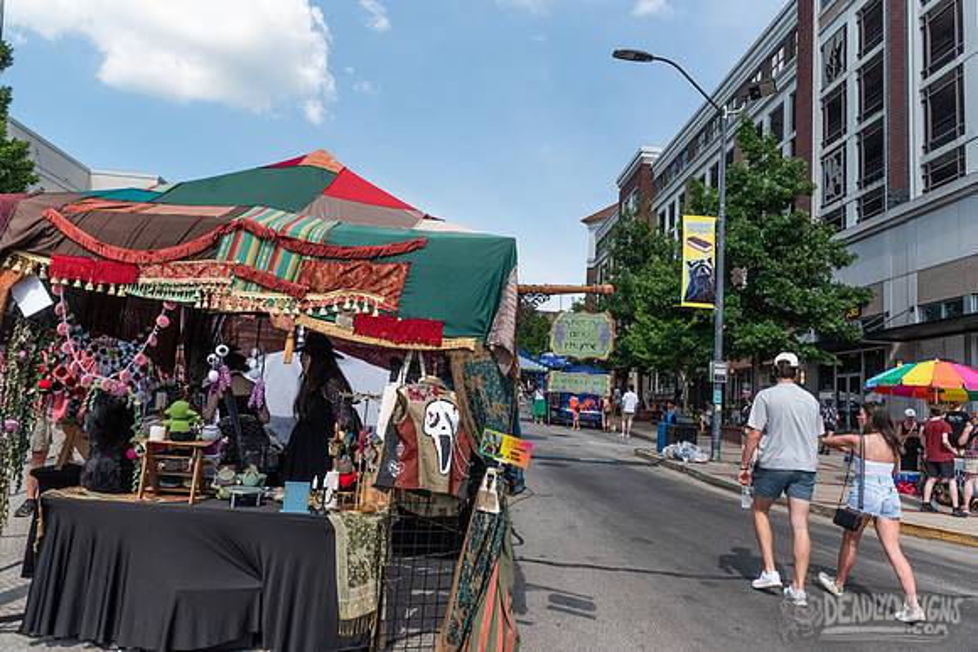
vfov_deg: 53.2
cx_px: 489
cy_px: 326
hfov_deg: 73.7
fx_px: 652
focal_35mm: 24
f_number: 5
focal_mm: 24
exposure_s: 1/1600
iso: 200
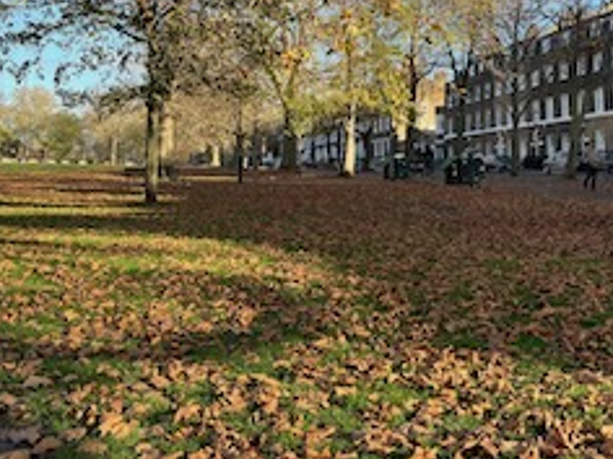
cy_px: 109
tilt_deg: +4.2
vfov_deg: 32.2
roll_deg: -0.5
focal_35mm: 44
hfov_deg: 42.7
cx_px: 366
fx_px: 779
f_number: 1.6
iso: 50
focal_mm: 5.1
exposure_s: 1/621
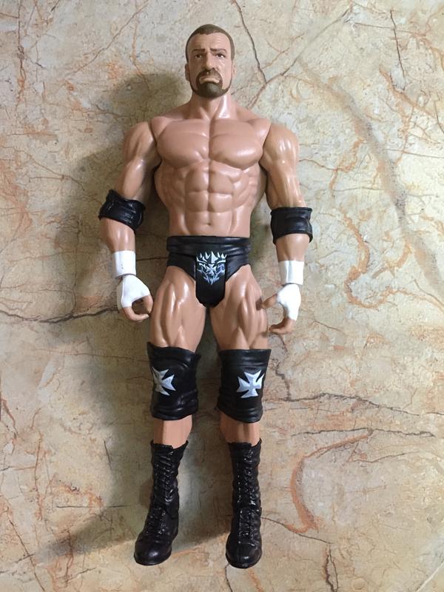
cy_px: 296
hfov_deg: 48.2
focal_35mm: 29
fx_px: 496
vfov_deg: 61.7
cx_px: 222
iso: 500
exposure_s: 1/17
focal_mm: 4.15
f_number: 2.2
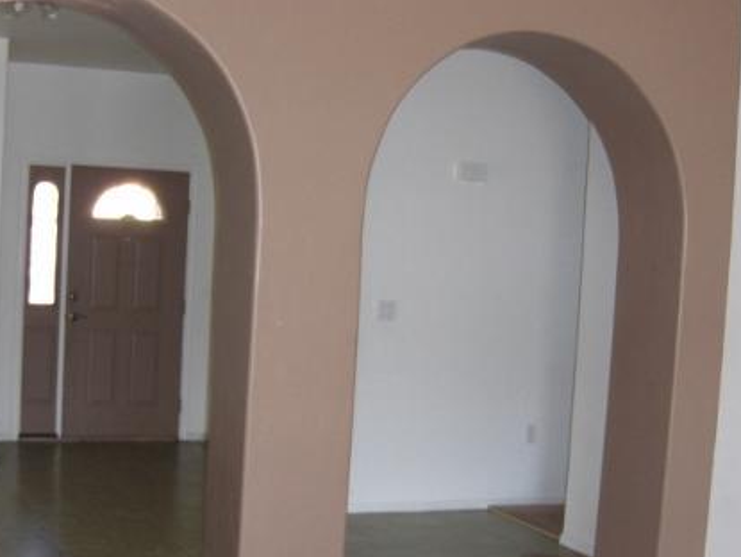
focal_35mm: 54
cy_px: 359
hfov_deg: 35.2
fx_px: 1157
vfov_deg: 27.0
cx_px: 245
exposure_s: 1/60
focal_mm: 7.5
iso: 196
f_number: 2.8
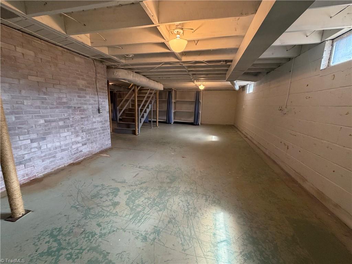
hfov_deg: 102.1
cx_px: 176
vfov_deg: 85.7
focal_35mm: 14
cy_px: 132
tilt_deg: -10.5
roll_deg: -1.4
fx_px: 142
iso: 320
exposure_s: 1/60
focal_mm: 2.22
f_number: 2.2
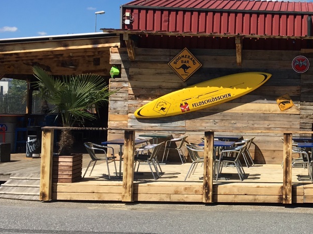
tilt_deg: +2.1
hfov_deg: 30.0
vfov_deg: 24.0
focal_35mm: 61
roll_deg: -2.2
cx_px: 298
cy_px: 90
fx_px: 551
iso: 25
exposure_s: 1/2024
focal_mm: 4.15
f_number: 2.2
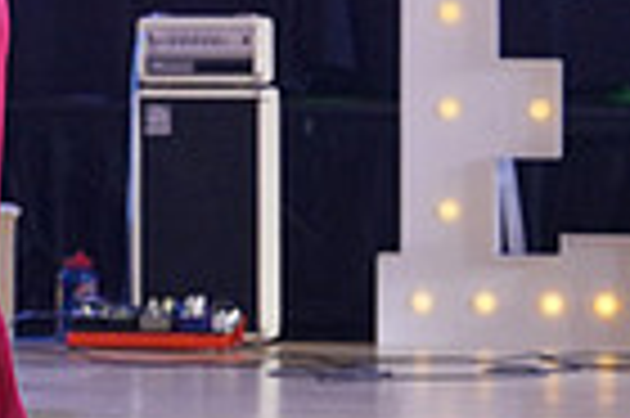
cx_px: -225
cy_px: -155
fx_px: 7027
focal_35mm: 402
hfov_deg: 5.1
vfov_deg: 3.4
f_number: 4
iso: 2500
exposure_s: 1/500
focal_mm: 97
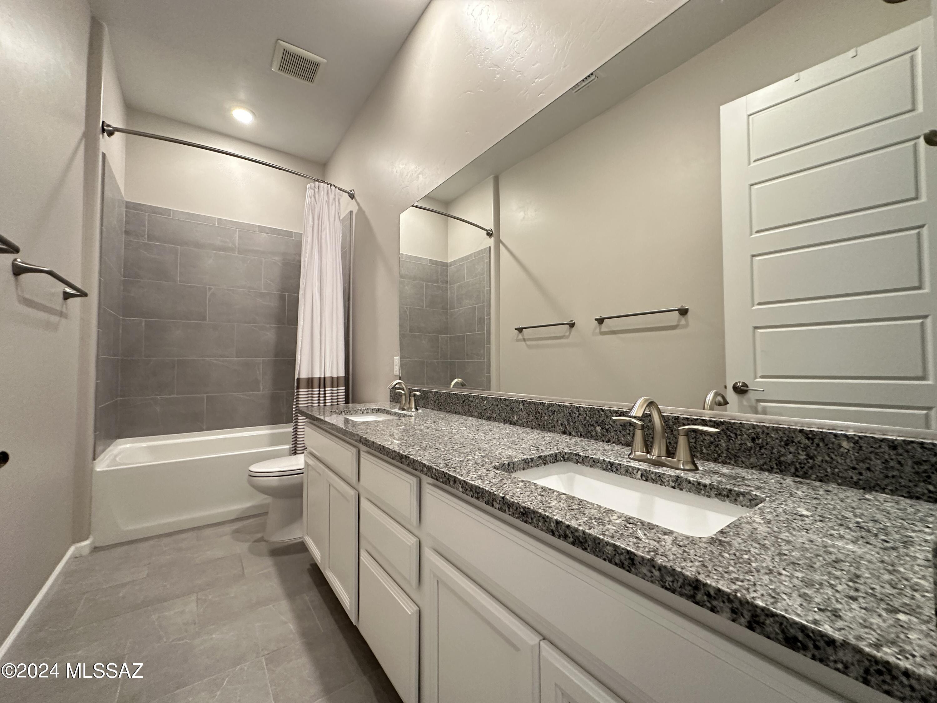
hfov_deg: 102.1
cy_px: 352
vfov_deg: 85.7
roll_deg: -0.2
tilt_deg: +2.6
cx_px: 468
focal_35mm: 14
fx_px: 379
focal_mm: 2.22
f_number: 2.2
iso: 400
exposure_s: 1/60
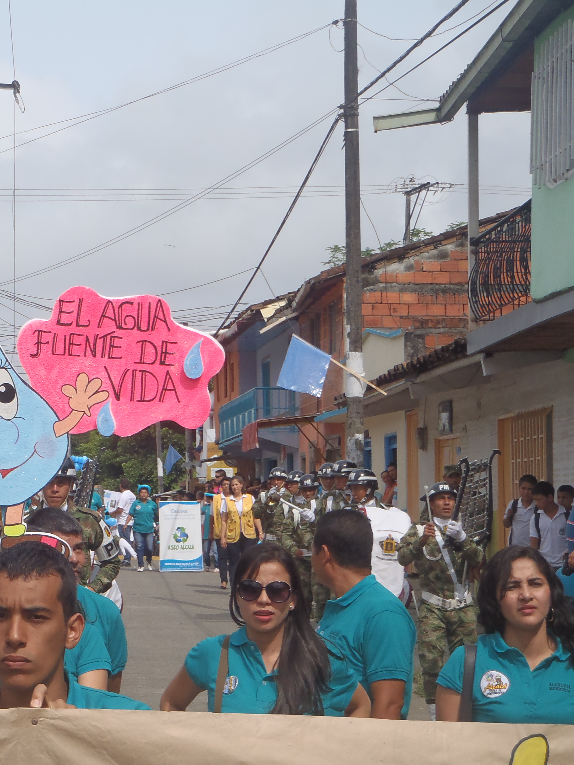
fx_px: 1924
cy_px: 383
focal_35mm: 87
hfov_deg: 16.8
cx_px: 75
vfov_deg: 22.5
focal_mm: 11.76
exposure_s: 1/400
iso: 80
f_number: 5.6
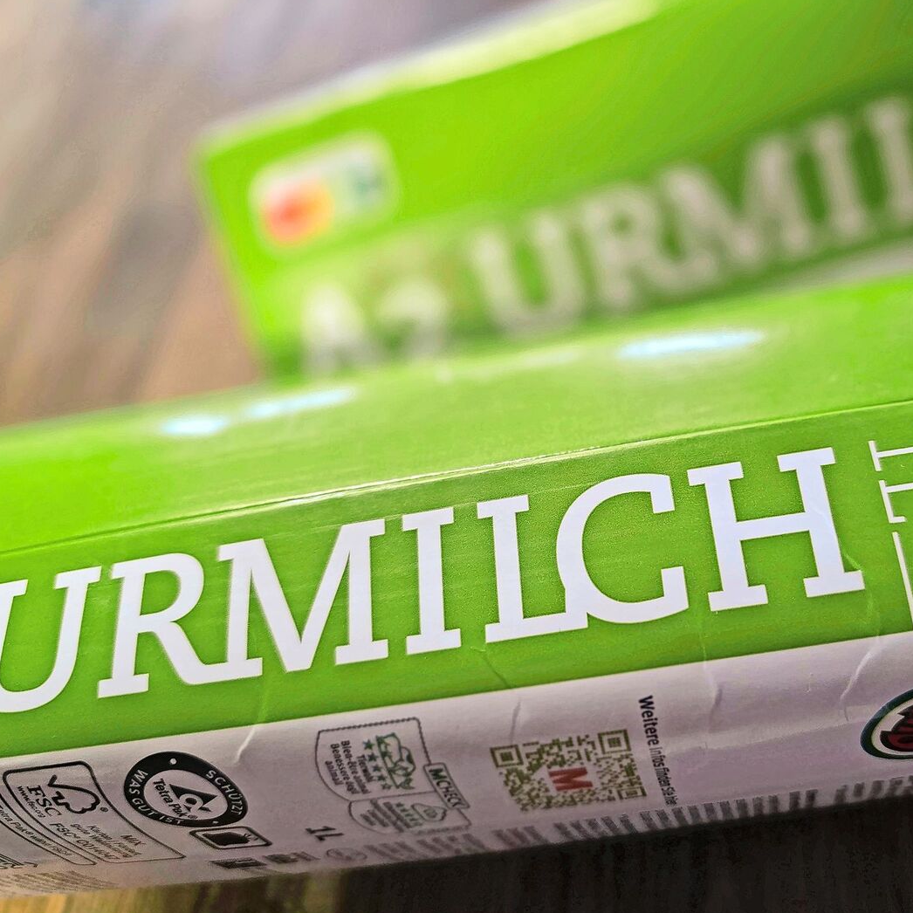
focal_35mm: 28
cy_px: 461
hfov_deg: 56.2
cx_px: 601
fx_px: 836
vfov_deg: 57.3
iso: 640
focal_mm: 6.3
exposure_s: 1/100
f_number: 1.7
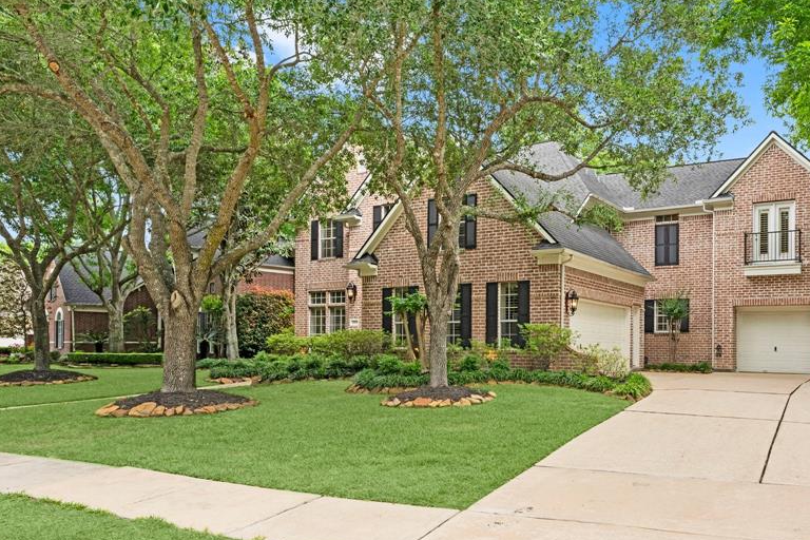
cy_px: 339
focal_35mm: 28
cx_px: 532
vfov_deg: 46.0
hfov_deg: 64.0
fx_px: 630
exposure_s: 1/50
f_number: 11
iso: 640
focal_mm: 21
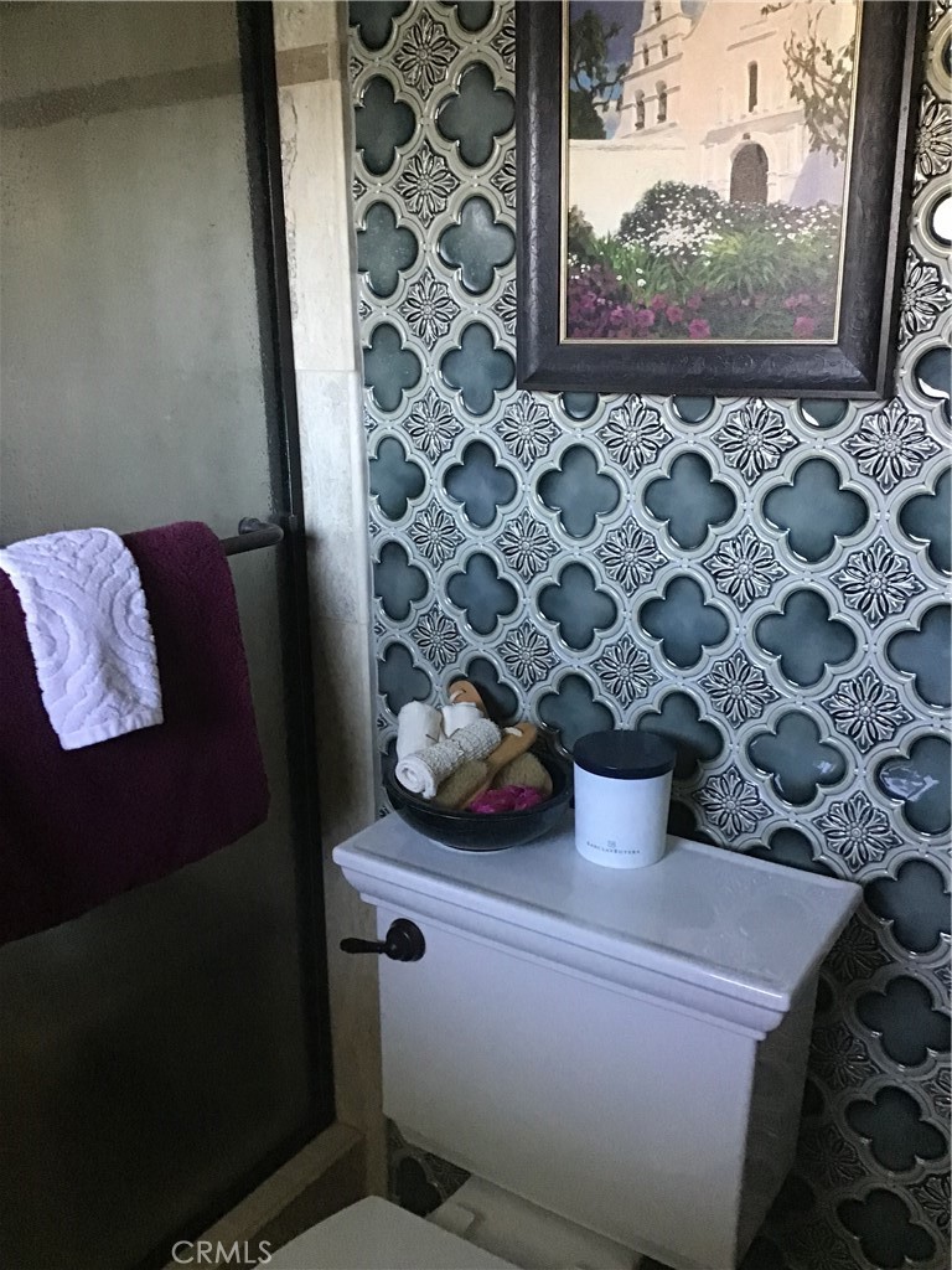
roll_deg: +2.0
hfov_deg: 45.4
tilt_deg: -15.5
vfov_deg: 58.4
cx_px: 476
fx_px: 1137
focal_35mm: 31
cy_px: 635
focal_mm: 3.3
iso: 200
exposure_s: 1/20
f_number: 2.4
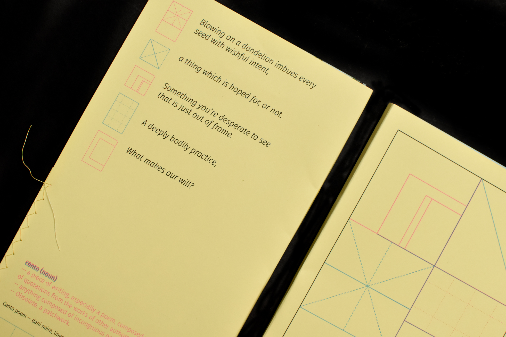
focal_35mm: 54
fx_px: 752
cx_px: 249
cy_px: 169
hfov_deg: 37.2
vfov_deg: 25.3
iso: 1250
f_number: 5.6
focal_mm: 35
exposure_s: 1/160
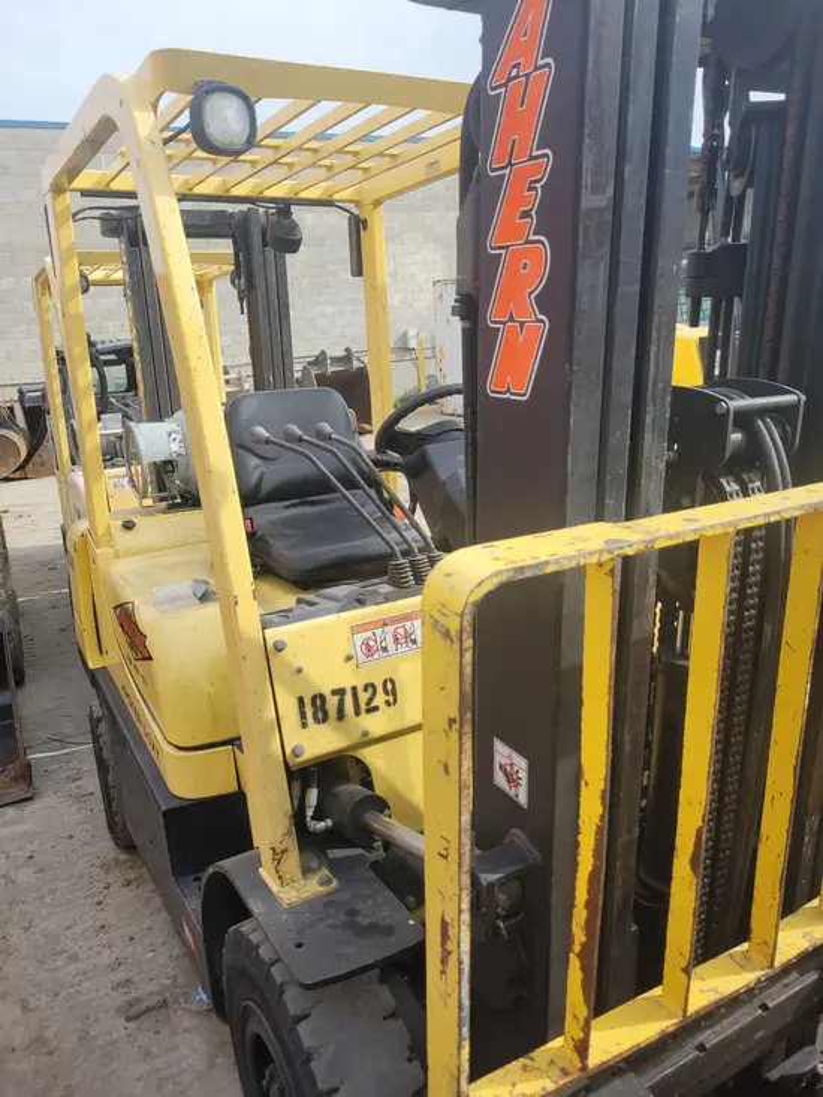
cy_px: 548
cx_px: 412
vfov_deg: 67.3
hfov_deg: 53.1
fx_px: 824
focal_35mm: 26
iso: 40
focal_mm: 5.4
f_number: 1.8
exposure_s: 1/1050
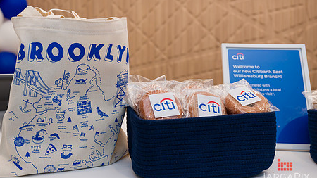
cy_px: 60
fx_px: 387
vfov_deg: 25.8
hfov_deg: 44.3
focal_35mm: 46
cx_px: 124
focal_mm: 33
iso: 200
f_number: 4
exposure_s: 1/200
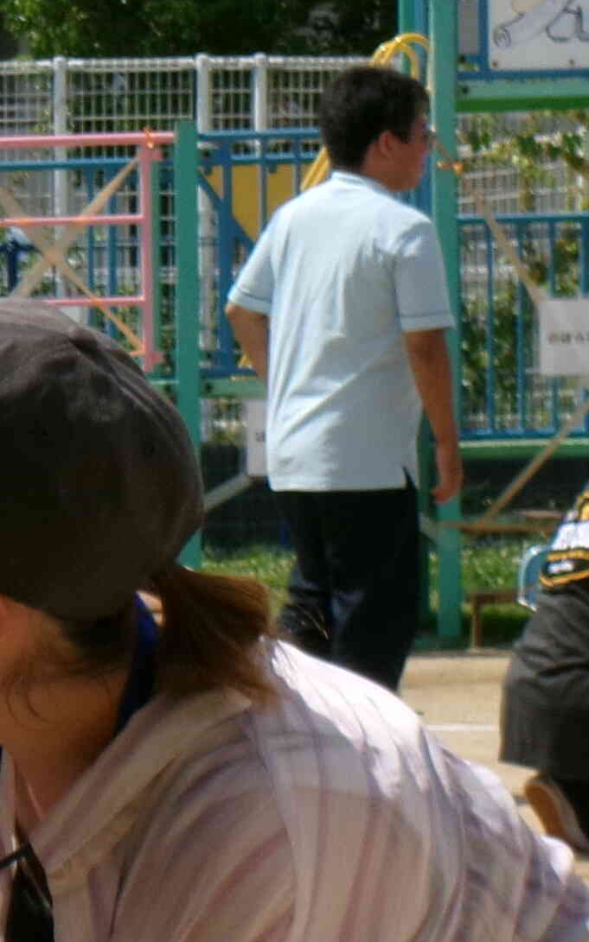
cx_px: -567
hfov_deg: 5.7
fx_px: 5832
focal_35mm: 227
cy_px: 814
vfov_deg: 9.2
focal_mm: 11.5
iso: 100
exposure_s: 1/850
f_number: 5.2
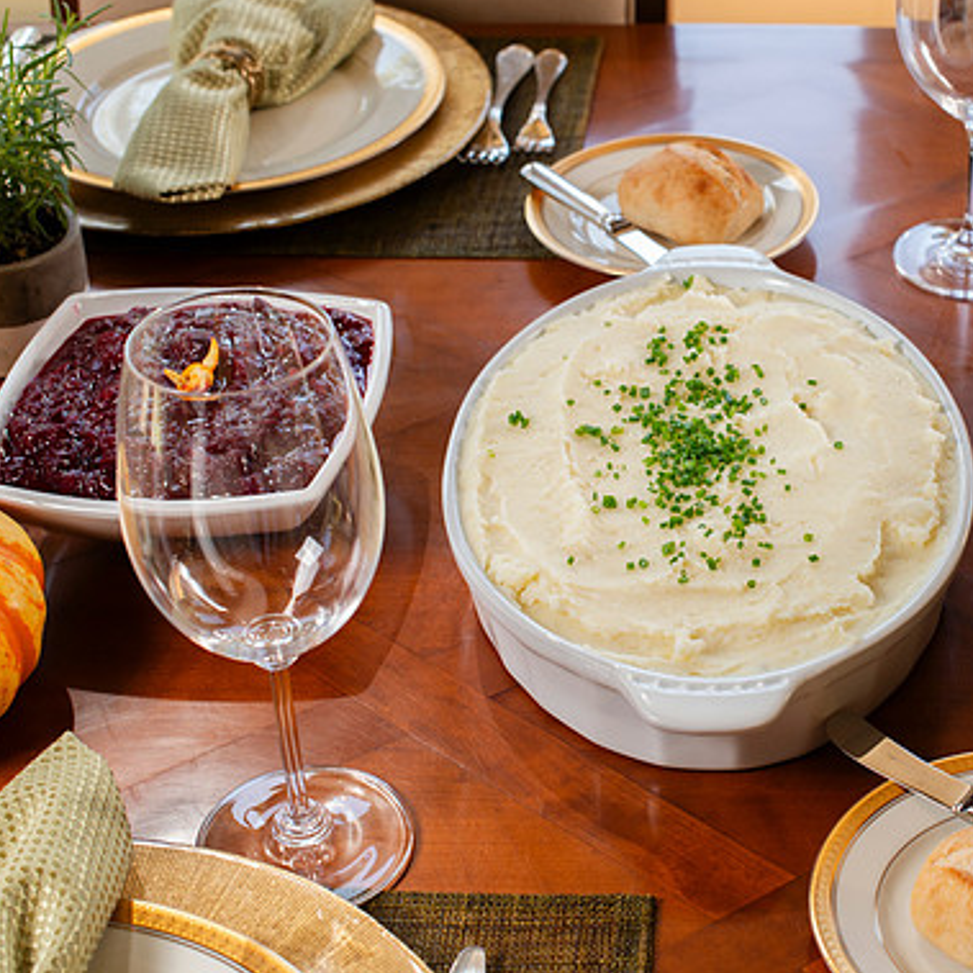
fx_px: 2067
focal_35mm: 65
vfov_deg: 26.5
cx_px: 729
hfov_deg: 26.2
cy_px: 484
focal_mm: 50
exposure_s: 1/60
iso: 250
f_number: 7.1
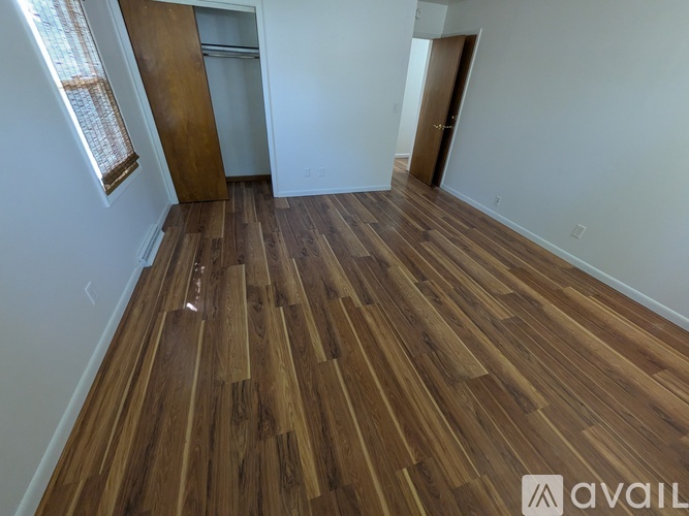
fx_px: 279
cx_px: 344
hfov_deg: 102.1
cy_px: 258
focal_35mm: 14
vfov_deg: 85.7
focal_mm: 1.83
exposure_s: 1/40
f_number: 2.2
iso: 500
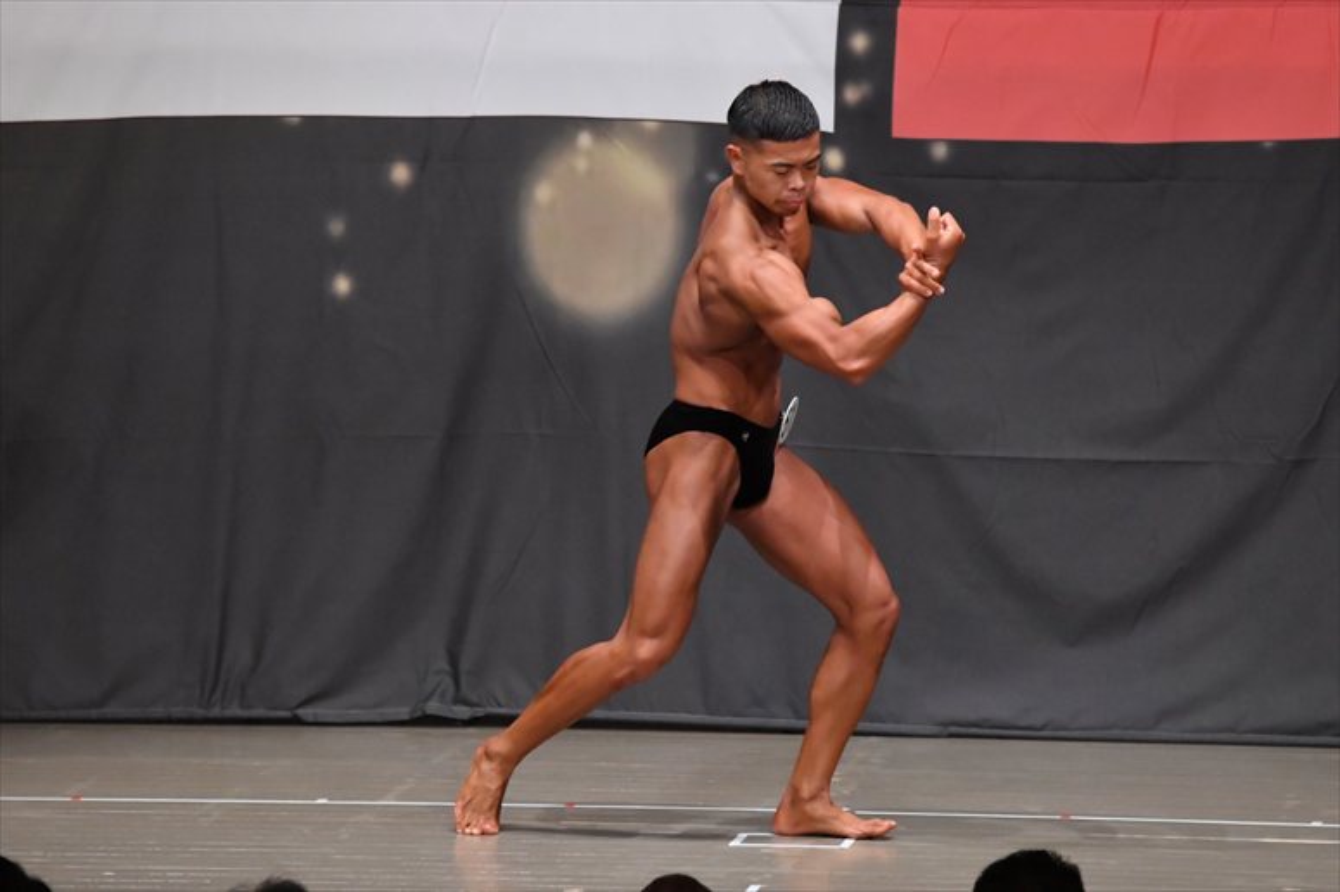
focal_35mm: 255
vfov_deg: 5.4
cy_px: 446
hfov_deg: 8.1
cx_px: 670
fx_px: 9487
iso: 6400
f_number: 5.6
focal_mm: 170
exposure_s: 1/400
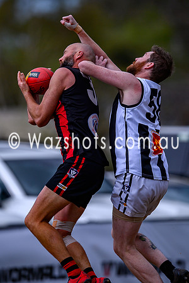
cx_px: 84
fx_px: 7015
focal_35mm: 891
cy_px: 115
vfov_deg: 2.3
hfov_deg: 1.5
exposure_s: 1/1600
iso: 100
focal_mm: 500
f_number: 4
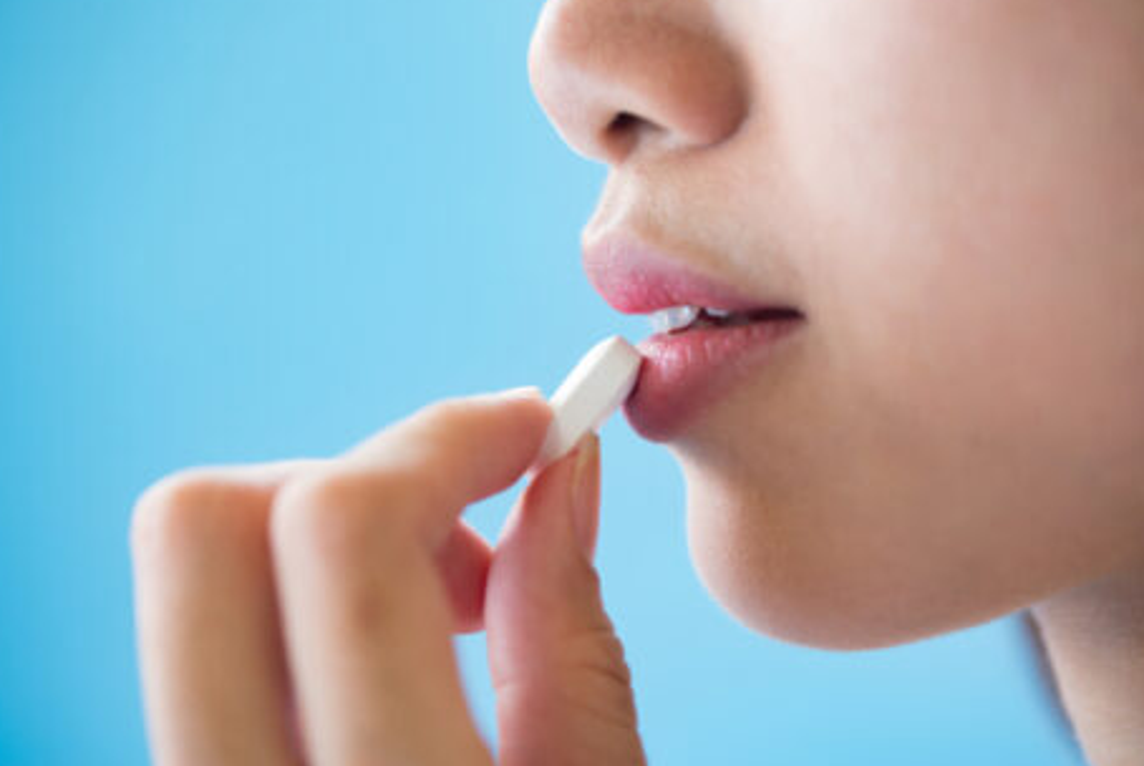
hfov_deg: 28.4
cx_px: 598
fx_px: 2259
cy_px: 315
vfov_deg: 19.2
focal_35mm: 71
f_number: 4
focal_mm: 60
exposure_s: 1/100
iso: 400
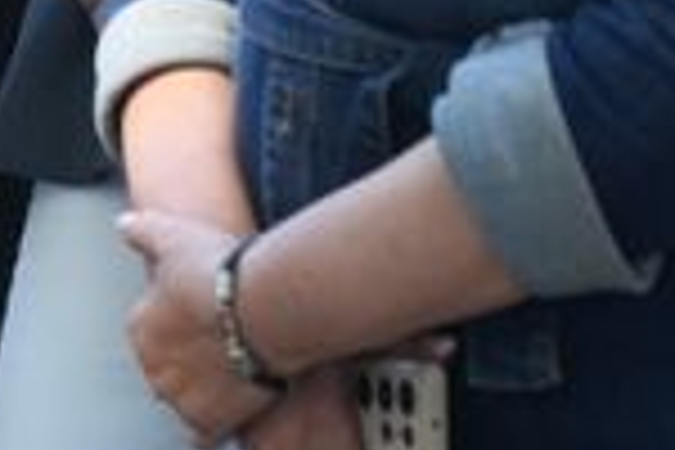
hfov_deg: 7.9
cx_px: -299
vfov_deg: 5.2
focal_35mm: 256
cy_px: -518
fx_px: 4800
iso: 400
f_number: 6.3
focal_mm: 55
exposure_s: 1/125
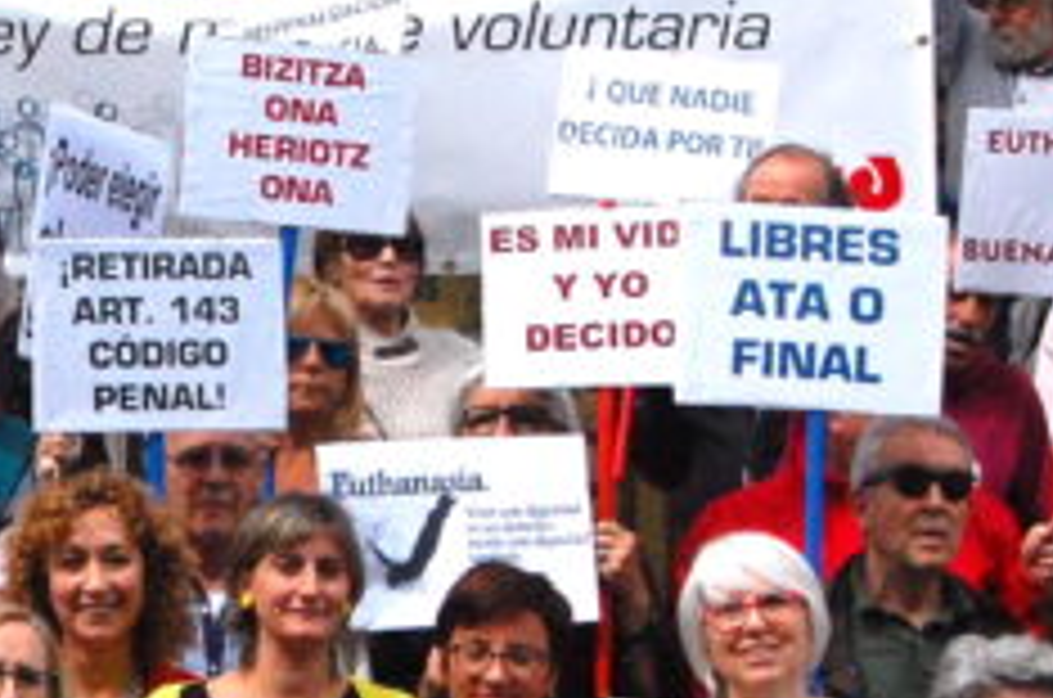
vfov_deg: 9.0
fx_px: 4437
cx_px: 4
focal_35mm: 152
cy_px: 585
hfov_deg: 13.4
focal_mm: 34
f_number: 16
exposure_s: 1/1000
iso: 1600
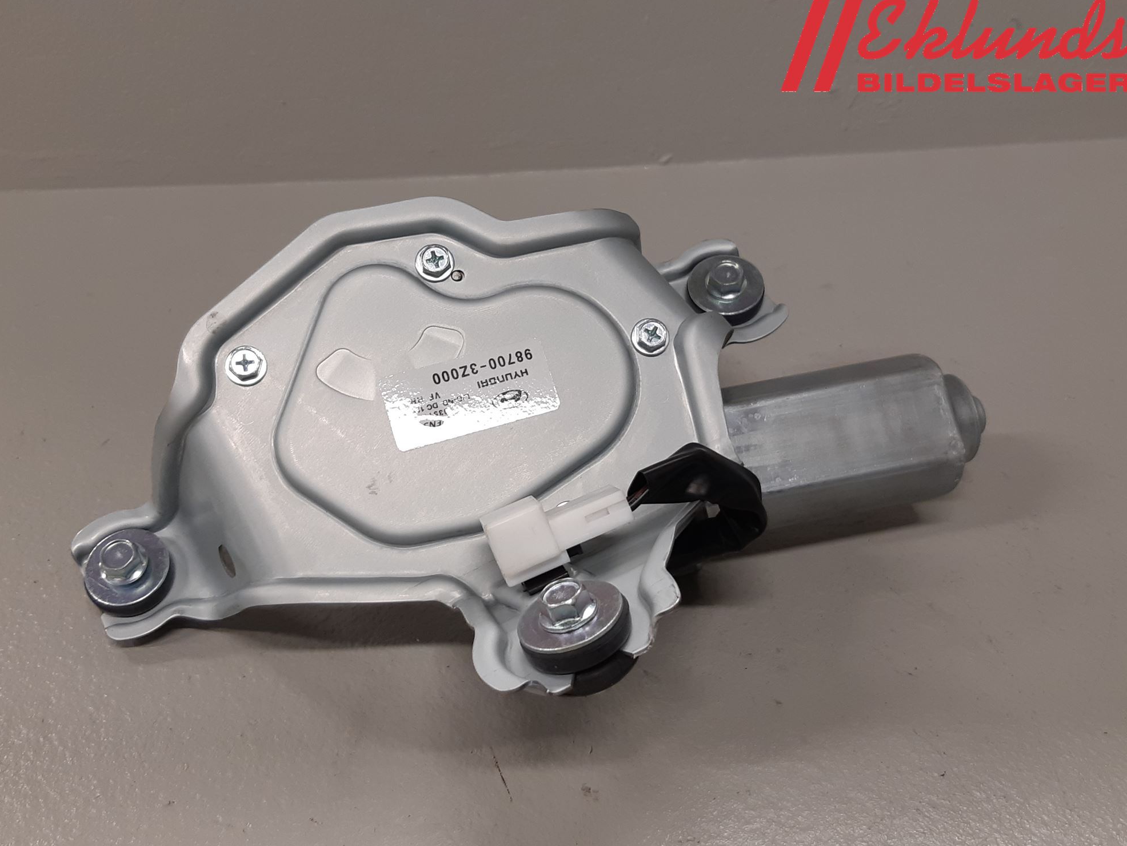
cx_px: 546
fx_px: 879
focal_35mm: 27
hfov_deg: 65.3
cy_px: 434
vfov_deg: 51.3
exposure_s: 1/50
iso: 64
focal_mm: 3.93
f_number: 1.7
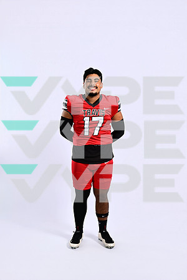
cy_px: 140
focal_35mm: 45
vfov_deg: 43.6
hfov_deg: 29.9
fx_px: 351
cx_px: 94
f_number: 6.3
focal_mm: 45
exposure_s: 1/200
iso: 160
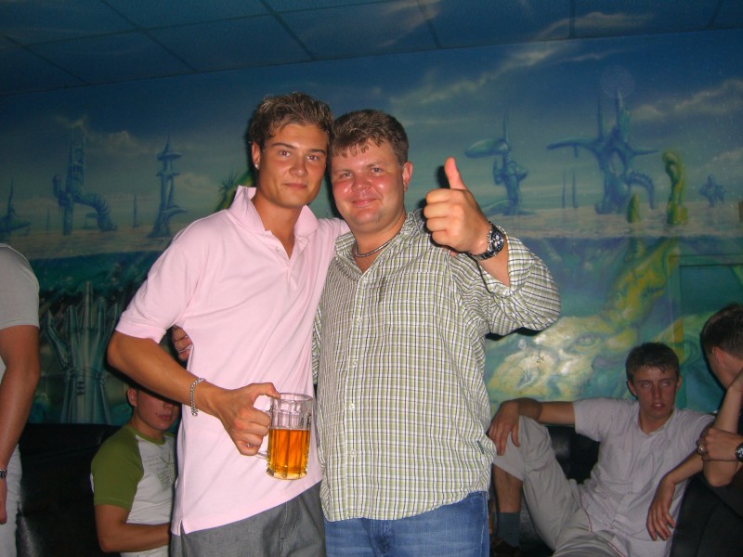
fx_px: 816
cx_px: 372
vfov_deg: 37.7
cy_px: 278
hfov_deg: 49.0
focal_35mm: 38
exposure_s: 1/60
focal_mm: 7.9
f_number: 2.8
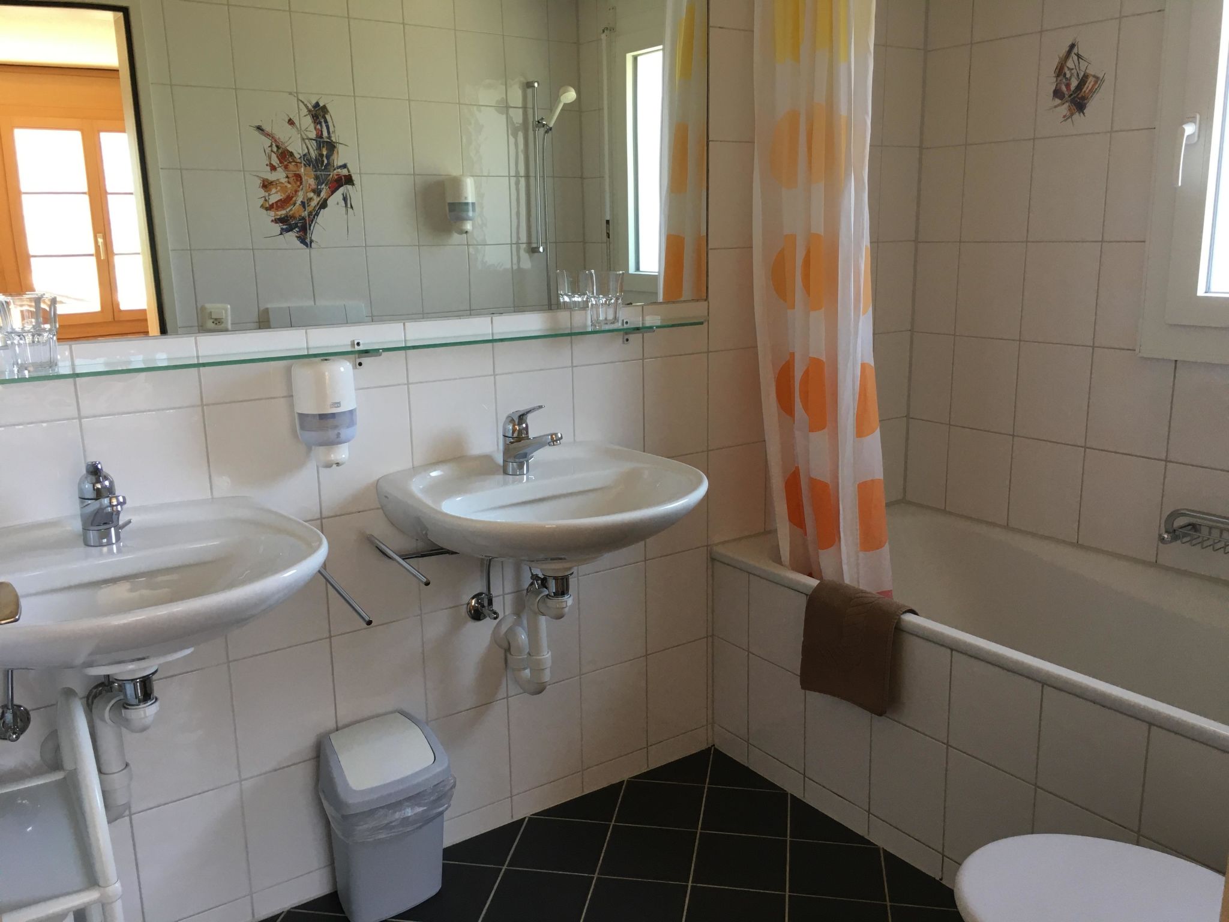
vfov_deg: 48.2
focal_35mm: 29
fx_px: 1030
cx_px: 614
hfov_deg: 61.7
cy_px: 461
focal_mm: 4.15
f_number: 2.2
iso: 80
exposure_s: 1/33
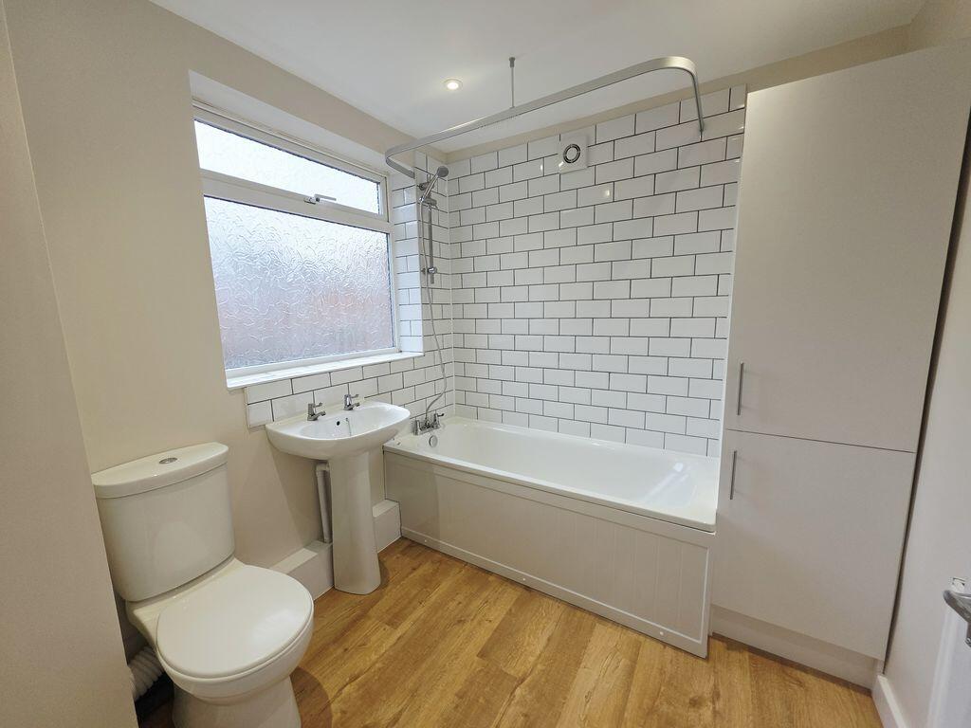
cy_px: 364
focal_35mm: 13
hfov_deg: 106.2
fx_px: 365
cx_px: 486
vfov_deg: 89.9
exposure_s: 1/120
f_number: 1.9
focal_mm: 2.2
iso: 64
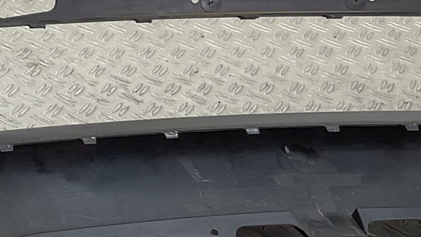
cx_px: -148
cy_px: 0
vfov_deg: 10.6
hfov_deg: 17.6
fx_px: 1262
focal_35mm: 113
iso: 32
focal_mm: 3
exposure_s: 1/120
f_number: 1.8
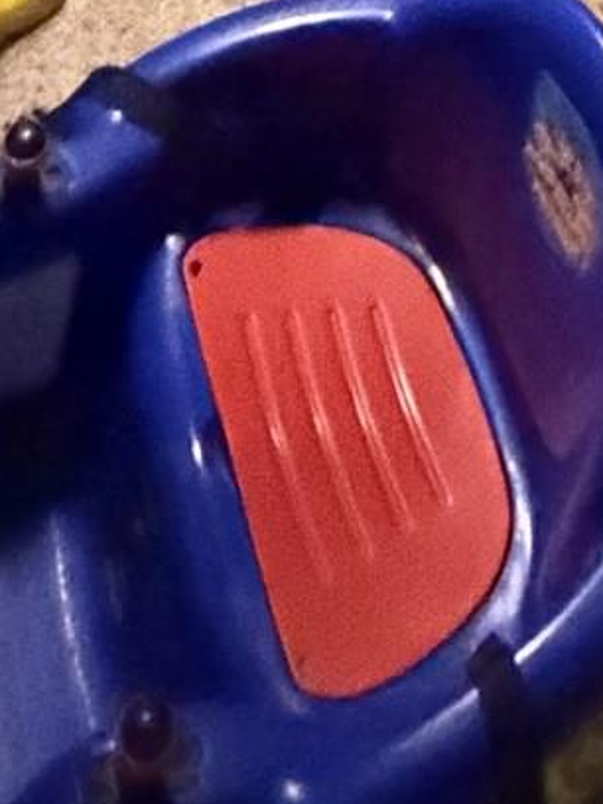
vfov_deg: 15.7
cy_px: -1027
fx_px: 1835
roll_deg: +0.7
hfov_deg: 18.5
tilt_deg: -21.4
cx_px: 501
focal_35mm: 79
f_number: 2.2
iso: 3200
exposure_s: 1/15
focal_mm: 2.22
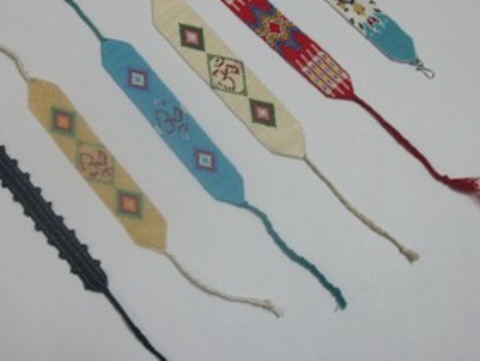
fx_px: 791
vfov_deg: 25.7
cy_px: 163
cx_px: 162
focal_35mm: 57
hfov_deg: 33.5
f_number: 2.9
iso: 109
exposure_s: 1/8
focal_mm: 5.7
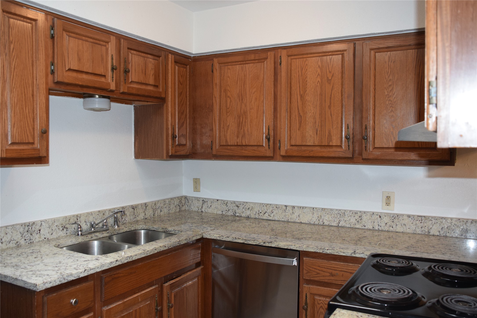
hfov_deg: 61.9
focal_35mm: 30
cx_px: 238
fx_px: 397
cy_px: 159
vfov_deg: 43.6
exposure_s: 1/60
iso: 800
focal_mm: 20
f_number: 4
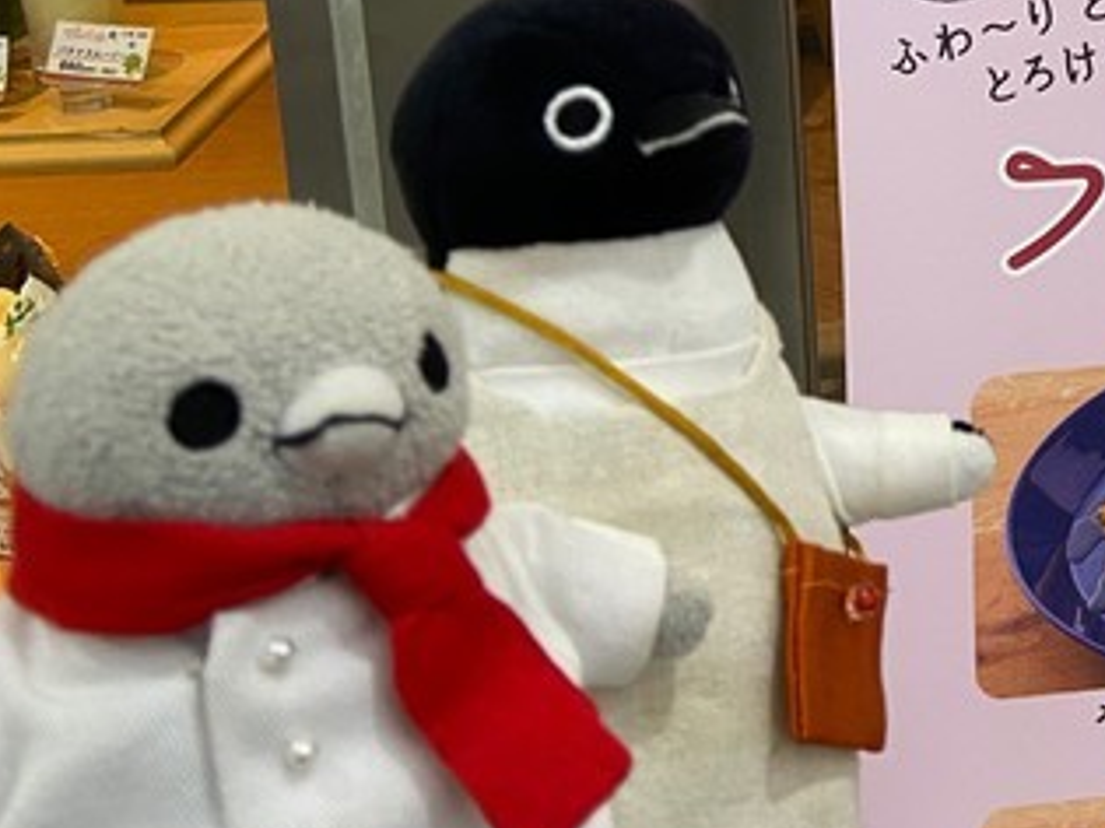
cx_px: 1326
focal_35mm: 66
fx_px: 2106
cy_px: -144
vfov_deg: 20.9
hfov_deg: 26.2
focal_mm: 4.25
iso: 80
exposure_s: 1/60
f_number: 1.8
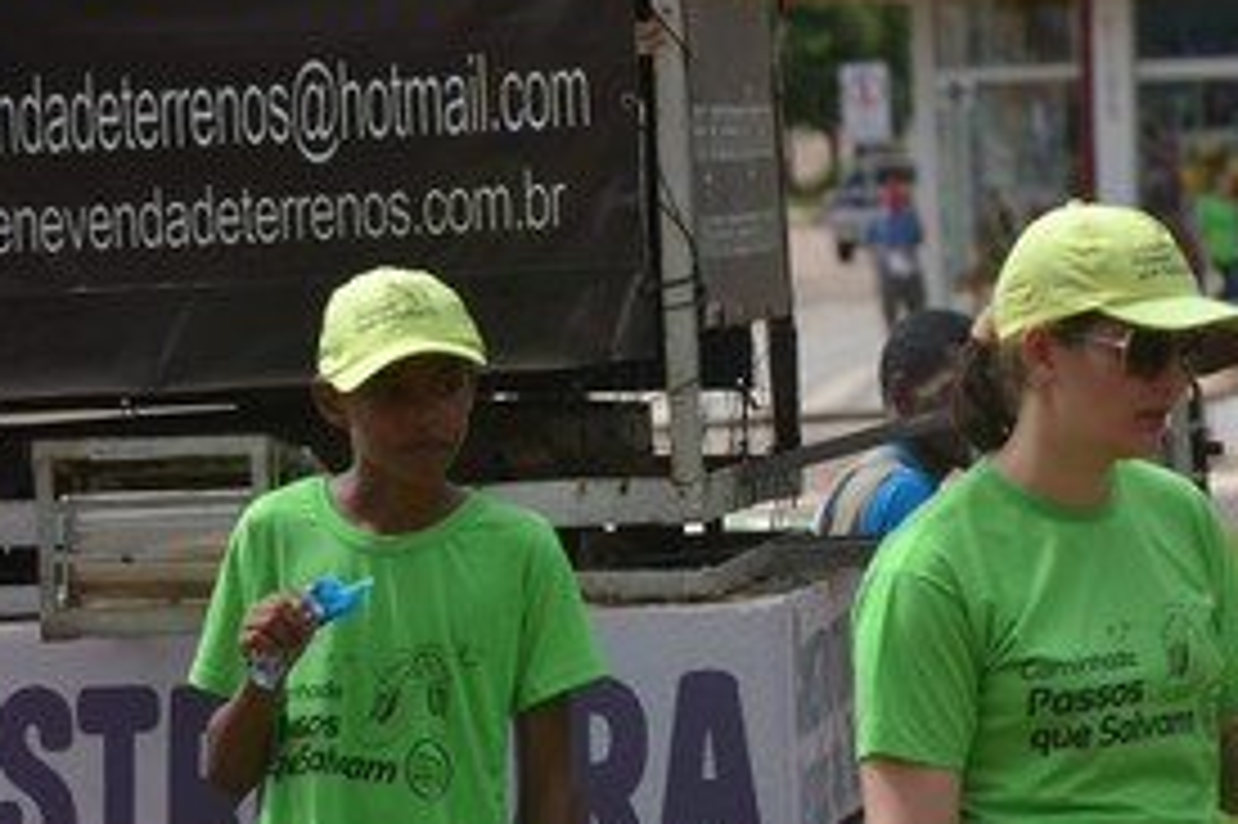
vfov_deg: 4.5
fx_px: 10544
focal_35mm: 307
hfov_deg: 6.7
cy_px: 558
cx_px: 810
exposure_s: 1/500
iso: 110
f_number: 5.6
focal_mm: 125
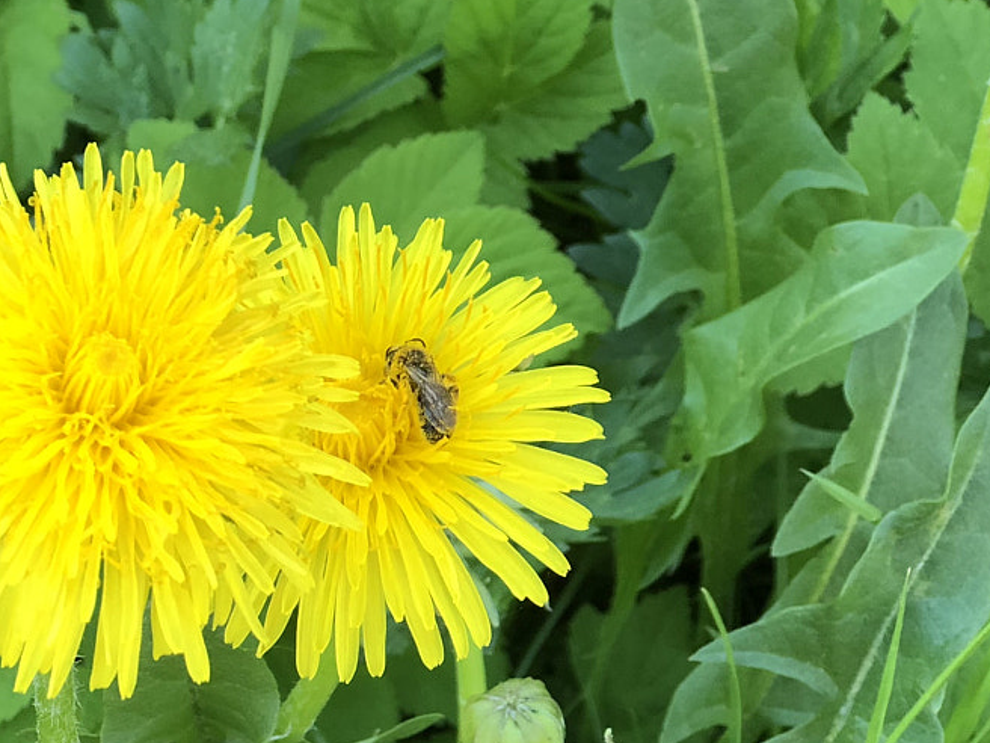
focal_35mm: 139
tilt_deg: -59.9
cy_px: 716
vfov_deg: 10.6
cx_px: -146
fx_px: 3975
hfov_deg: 13.8
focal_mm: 6.6
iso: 32
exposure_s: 1/60
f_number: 2.8
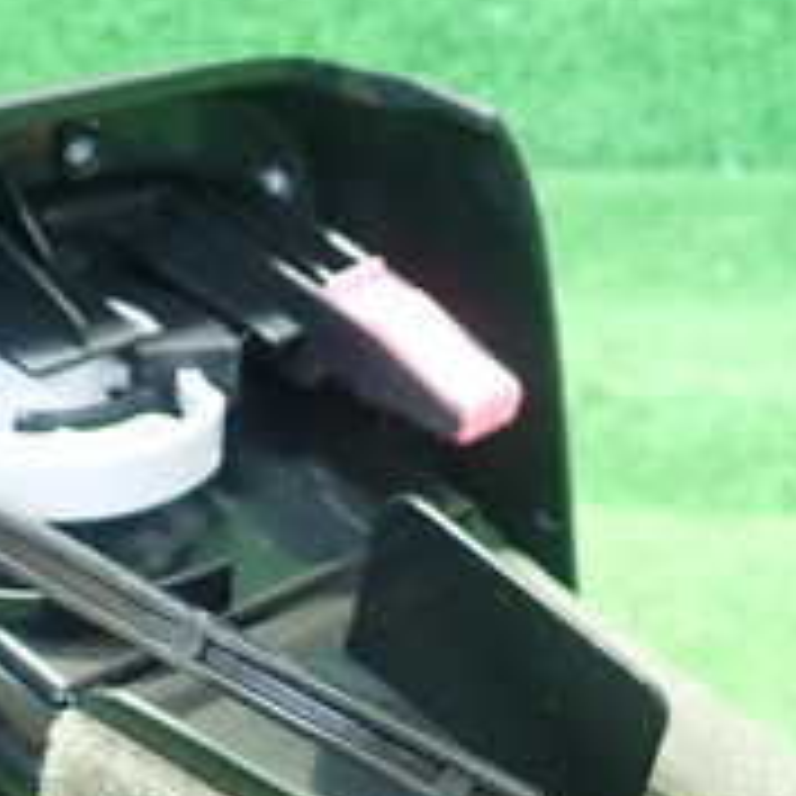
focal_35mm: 90
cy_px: 940
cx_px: 225
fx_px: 2341
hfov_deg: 19.2
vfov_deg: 18.4
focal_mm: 5.5
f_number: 2.3
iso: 800
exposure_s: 1/80
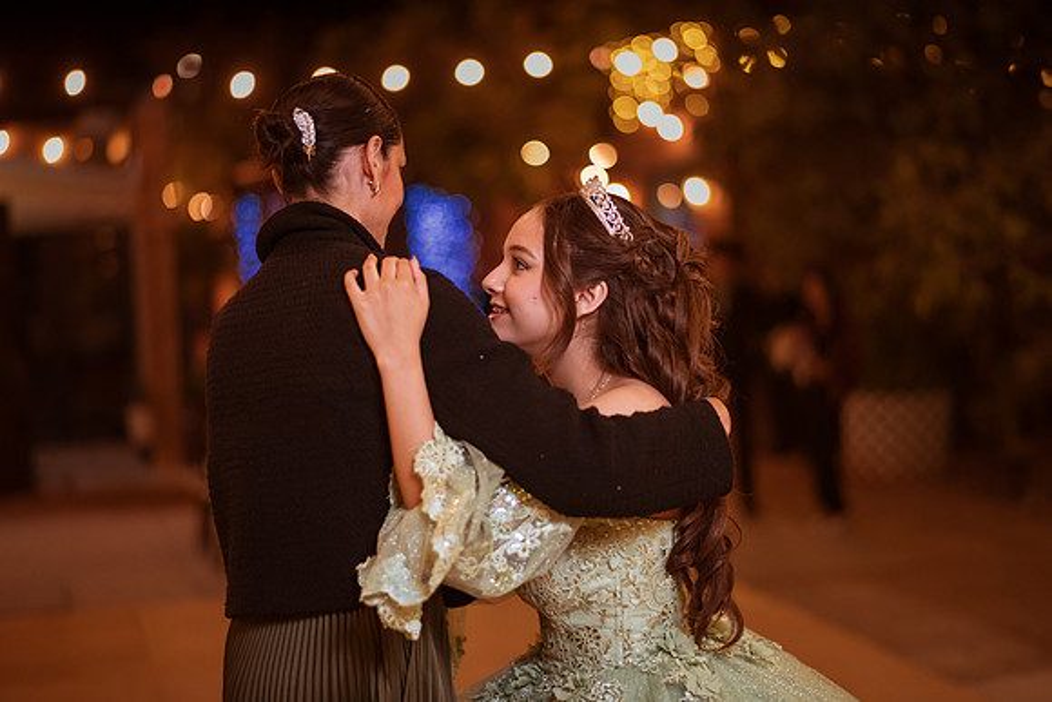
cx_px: 526
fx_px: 1695
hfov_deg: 34.5
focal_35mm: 58
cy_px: 351
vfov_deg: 23.4
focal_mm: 58
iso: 3200
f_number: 1.4
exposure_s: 1/320
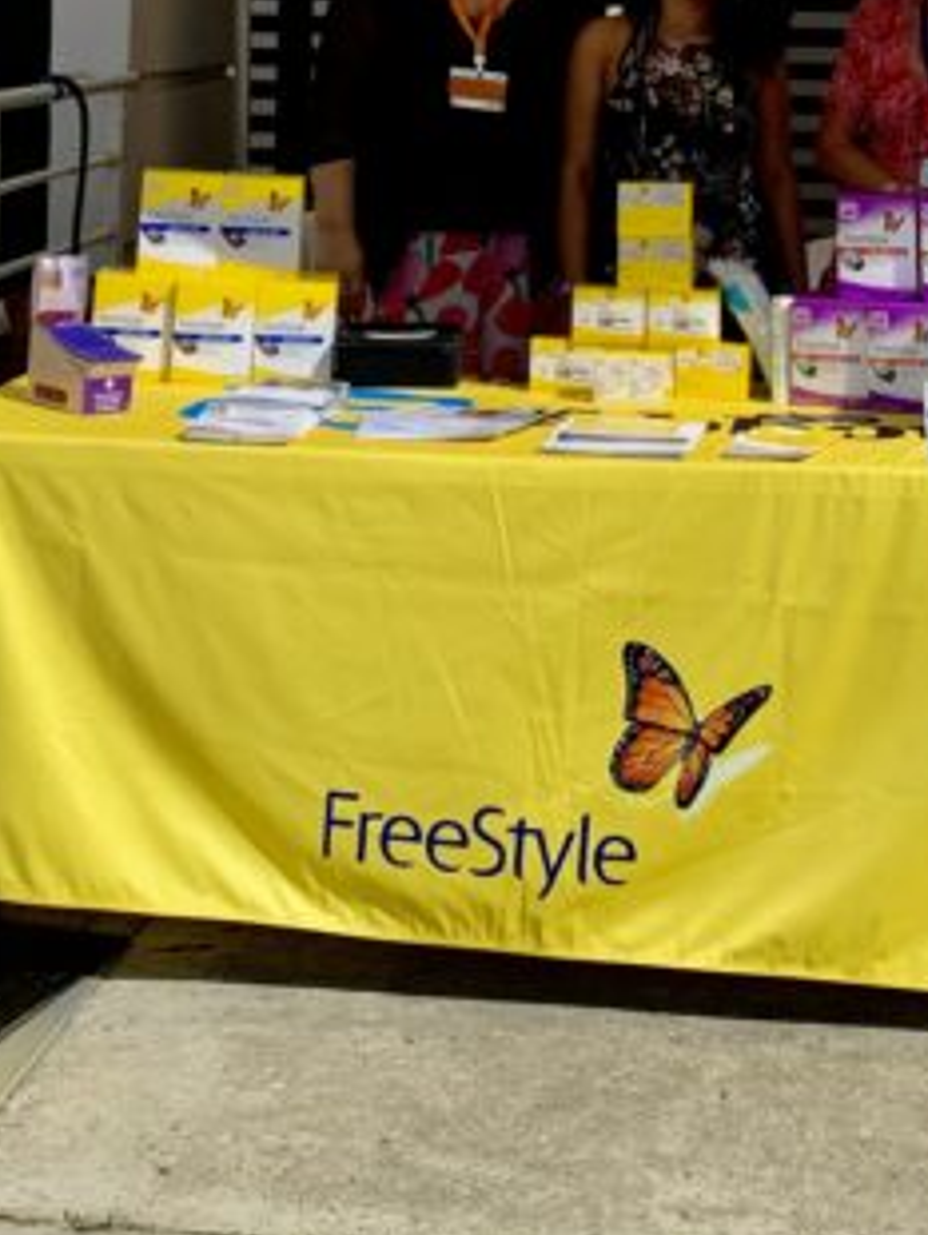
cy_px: 16
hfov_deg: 21.8
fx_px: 2392
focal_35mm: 67
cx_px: 653
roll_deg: -0.1
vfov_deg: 27.4
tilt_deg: -0.1
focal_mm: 4.25
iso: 25
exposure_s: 1/4098
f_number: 1.8
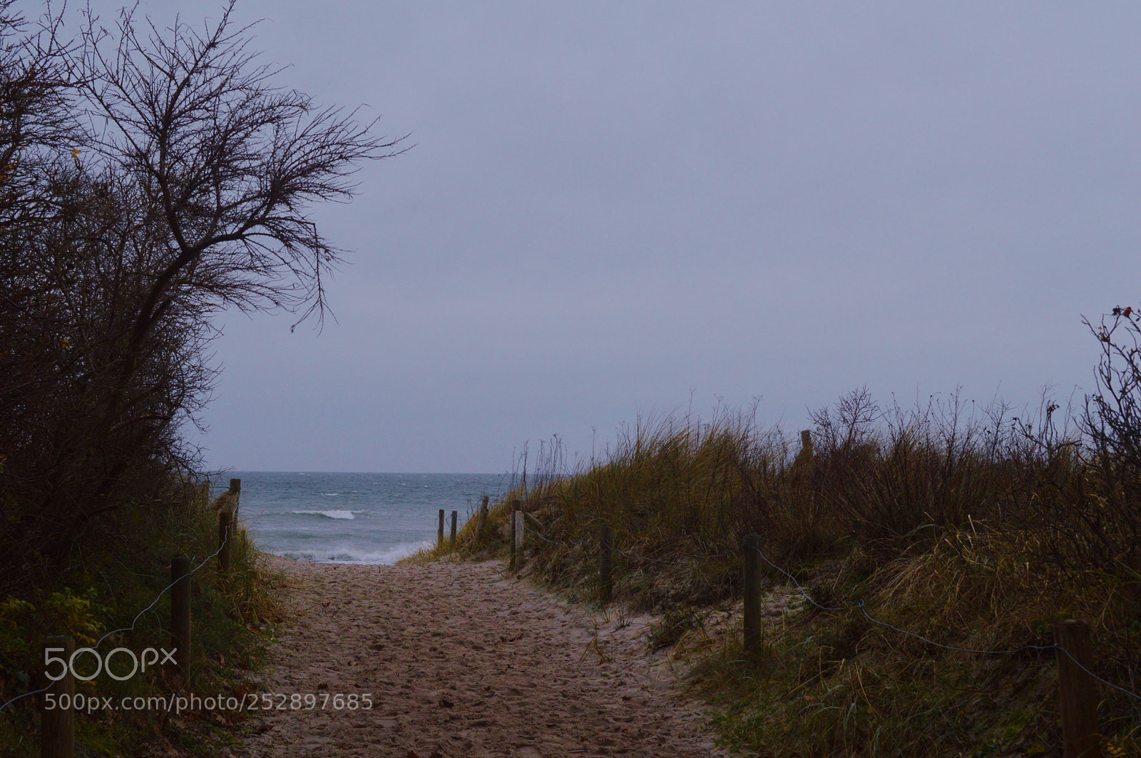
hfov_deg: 36.9
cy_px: 379
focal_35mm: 54
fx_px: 1709
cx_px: 570
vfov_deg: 25.0
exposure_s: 1/80
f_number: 8
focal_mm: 36
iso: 400
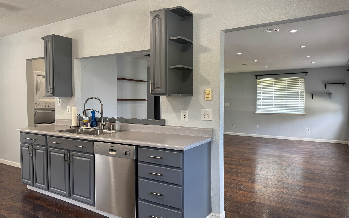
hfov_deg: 70.4
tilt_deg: -2.9
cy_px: 108
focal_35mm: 26
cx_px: 172
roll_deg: +0.6
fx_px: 247
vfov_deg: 47.6
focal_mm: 6.76
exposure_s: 1/60
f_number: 1.78
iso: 125
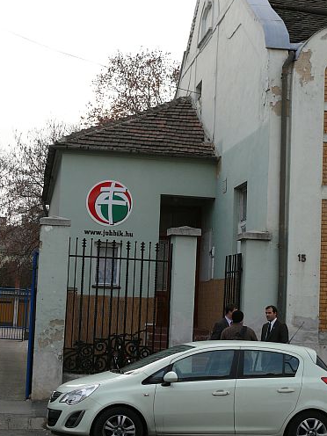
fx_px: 869
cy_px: 210
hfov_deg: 21.3
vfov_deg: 28.2
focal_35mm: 69
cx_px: 171
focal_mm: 9.9
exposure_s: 1/200
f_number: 4
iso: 100
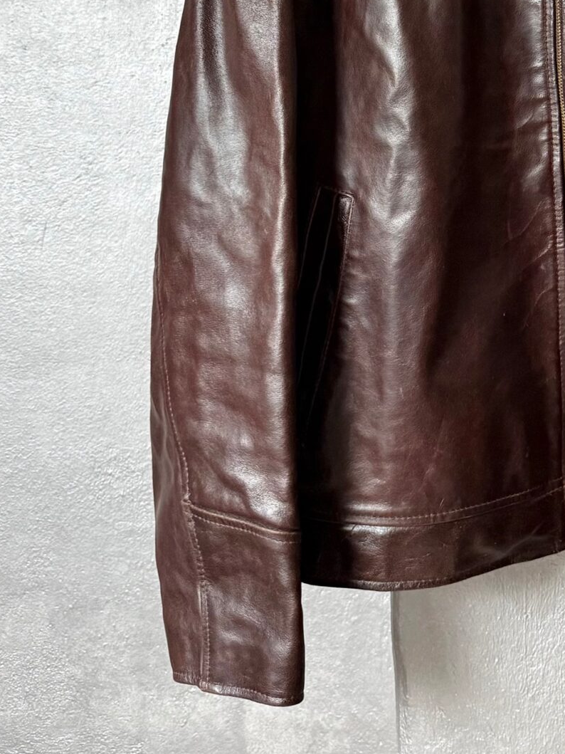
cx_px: 586
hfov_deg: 23.9
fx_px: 1262
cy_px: 49
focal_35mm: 58
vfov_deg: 31.4
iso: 320
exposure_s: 1/60
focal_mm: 6.76
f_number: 1.78
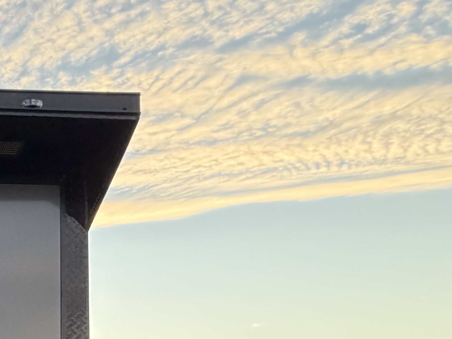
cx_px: -254
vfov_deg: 26.2
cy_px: 443
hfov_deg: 26.5
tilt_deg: +1.2
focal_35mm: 47
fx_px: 614
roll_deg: -1.6
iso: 50
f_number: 2.2
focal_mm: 2.22
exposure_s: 1/199
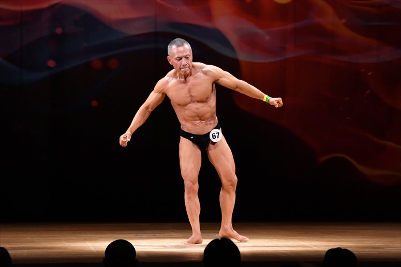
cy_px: 134
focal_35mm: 240
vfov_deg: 5.7
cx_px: 200
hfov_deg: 8.6
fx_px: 2672
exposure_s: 1/400
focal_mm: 160
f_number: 5.6
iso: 4000
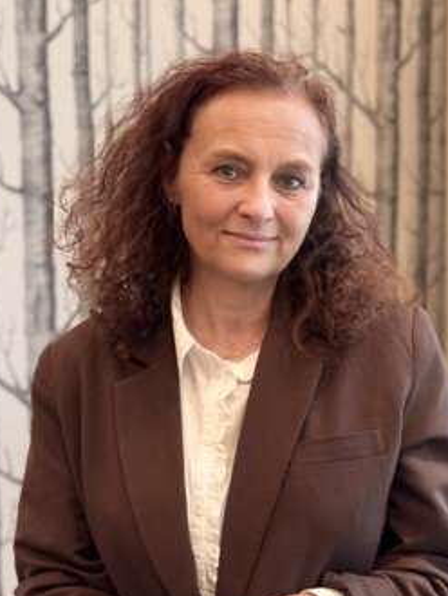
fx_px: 1103
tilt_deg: -5.3
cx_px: 213
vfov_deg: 30.2
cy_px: 350
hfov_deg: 23.0
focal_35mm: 64
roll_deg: +0.7
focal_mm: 6.76
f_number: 1.78
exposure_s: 1/33
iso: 400
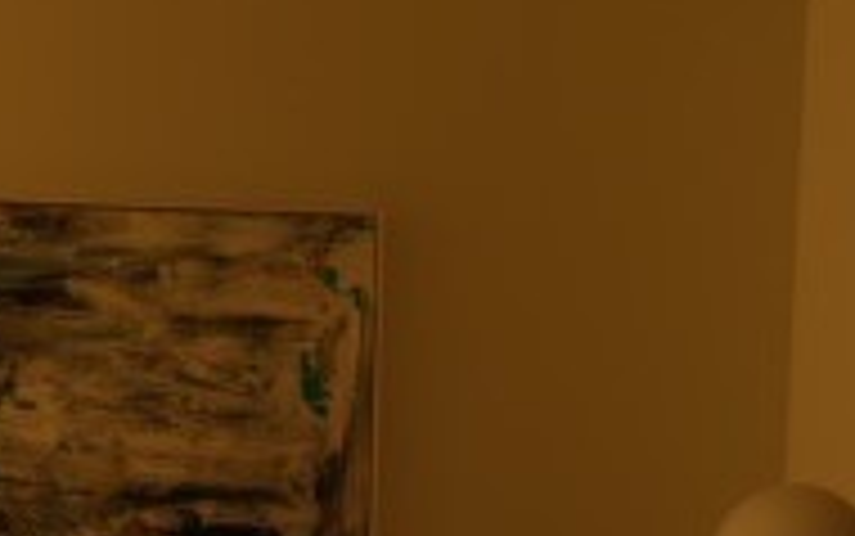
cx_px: -486
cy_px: 1040
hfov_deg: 9.4
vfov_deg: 5.9
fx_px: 5059
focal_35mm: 217
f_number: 2
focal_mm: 50
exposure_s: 1/6
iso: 64
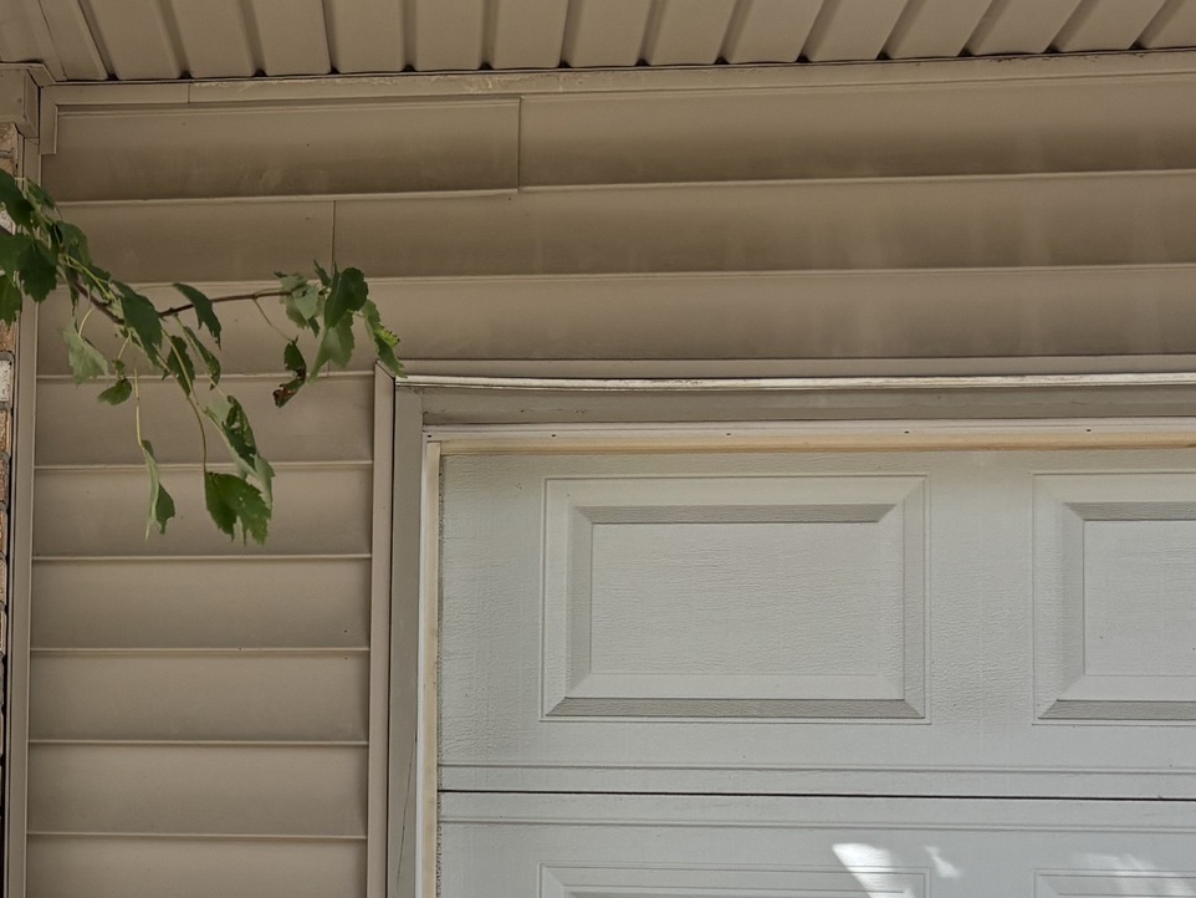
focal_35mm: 83
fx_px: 2868
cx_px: -210
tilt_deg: +4.3
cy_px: 781
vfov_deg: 17.6
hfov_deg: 21.9
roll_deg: -1.4
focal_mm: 5.96
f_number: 1.6
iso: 50
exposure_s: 1/747
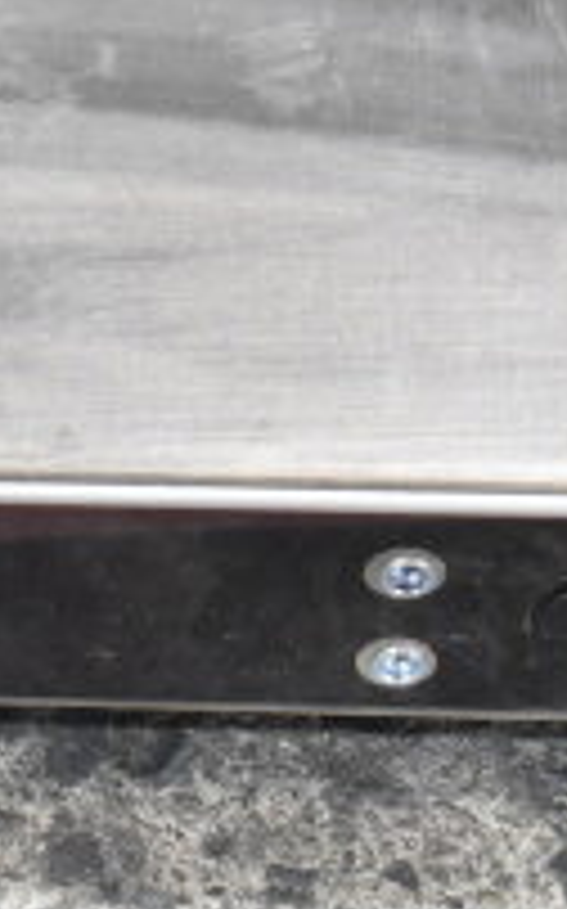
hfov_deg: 5.0
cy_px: 367
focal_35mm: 255
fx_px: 6302
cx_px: -738
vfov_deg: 8.2
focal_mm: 55
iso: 6400
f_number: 7.1
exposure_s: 1/200
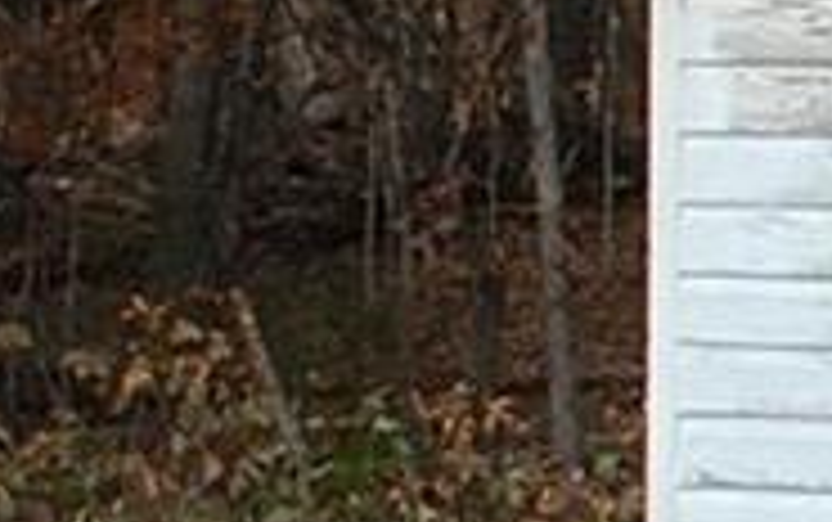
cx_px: 2132
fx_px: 6128
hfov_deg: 7.2
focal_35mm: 270
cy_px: 324
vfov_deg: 4.9
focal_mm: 32
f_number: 5.6
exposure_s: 1/500
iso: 400
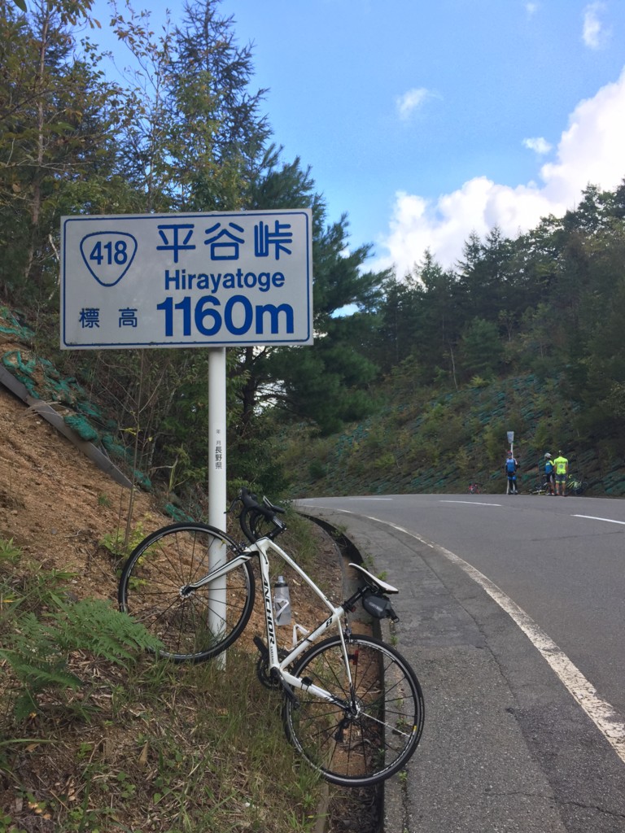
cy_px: 416
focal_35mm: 29
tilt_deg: +3.8
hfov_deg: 48.2
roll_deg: +0.1
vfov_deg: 61.7
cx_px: 312
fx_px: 698
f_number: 2.2
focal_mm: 4.15
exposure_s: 1/557
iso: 32
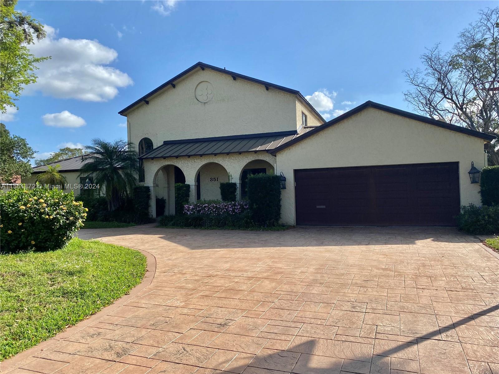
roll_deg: +0.4
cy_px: 187
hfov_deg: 67.3
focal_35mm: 26
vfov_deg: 53.1
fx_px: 375
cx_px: 250
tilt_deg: +2.5
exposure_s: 1/2755
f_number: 1.8
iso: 32
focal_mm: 4.25
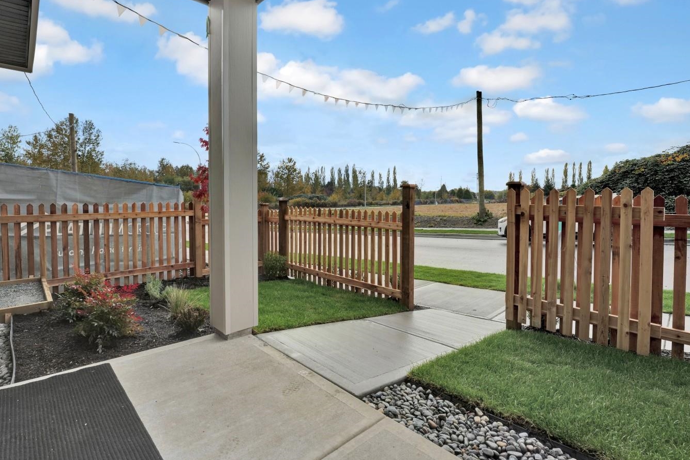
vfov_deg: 70.1
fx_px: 326
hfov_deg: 93.2
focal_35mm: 17
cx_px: 327
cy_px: 199
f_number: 8
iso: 400
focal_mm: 14
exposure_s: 1/1250
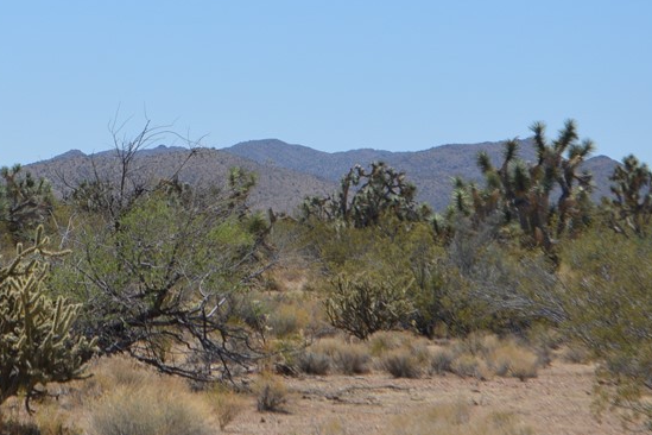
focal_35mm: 163
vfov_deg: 8.4
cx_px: 152
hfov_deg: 12.6
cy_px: 141
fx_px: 2952
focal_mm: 55
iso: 400
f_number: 7.1
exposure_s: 1/2000
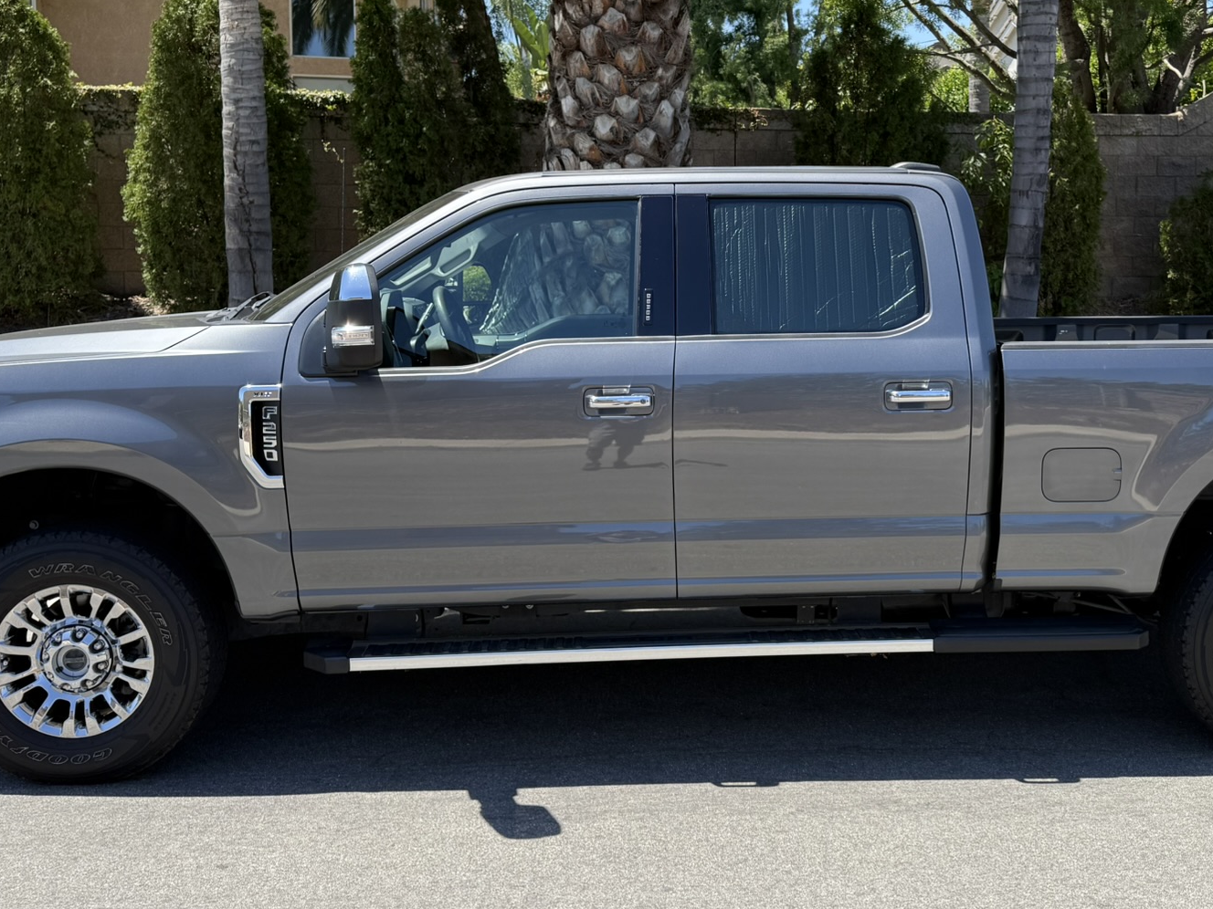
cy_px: 341
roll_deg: -1.0
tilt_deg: -3.6
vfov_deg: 38.4
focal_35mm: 37
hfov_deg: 49.8
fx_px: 1297
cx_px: 726
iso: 80
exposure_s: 1/1410
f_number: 1.78
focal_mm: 6.76
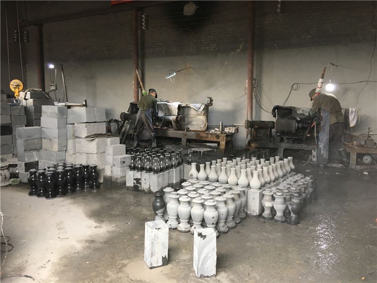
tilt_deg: -7.8
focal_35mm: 29
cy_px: 142
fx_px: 316
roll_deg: -0.6
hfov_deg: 61.7
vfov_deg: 48.2
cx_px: 188
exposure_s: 1/33
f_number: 2.2
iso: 50
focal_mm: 4.15
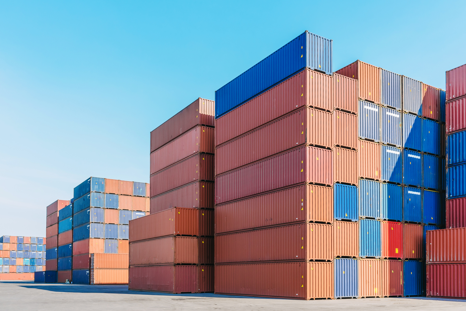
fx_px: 453
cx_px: 233
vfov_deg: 37.9
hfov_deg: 54.4
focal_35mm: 35
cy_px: 156
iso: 250
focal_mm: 35
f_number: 8
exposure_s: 1/400
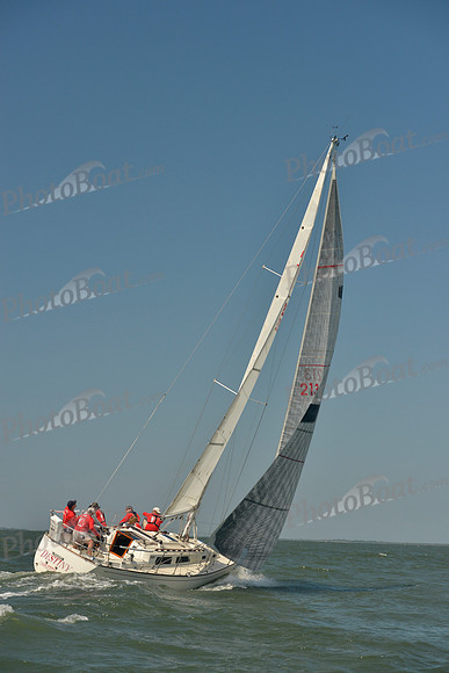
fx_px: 1309
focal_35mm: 70
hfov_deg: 19.5
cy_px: 336
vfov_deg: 28.8
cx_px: 224
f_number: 7.1
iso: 280
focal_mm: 70
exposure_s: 1/1000
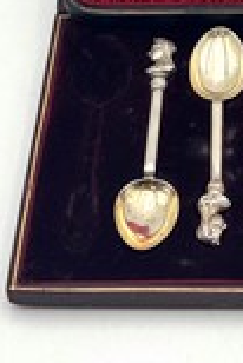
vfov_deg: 12.3
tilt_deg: -41.2
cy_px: -104
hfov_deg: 8.4
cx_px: 308
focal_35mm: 162
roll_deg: +1.0
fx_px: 1636
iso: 64
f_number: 1.78
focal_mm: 6.76
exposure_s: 1/700
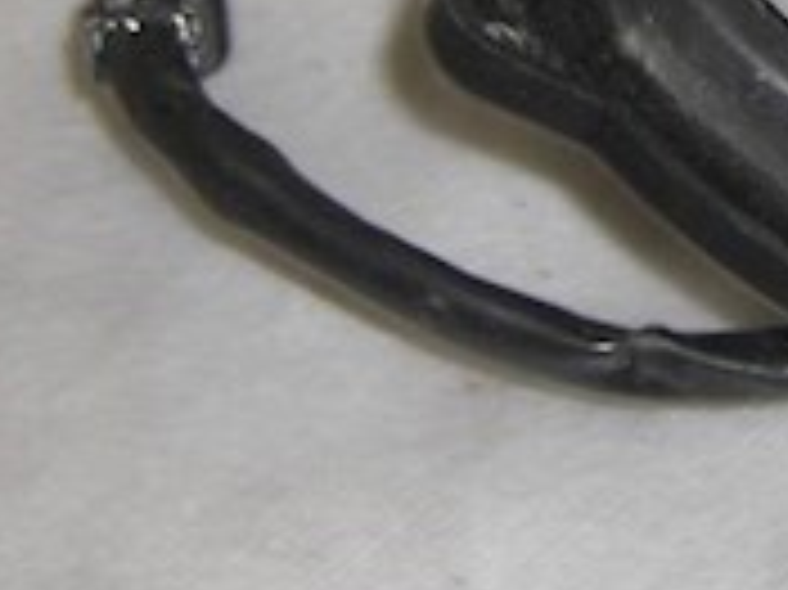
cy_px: -266
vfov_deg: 10.3
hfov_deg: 13.8
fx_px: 3162
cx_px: 959
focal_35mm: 139
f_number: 2.8
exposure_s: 1/60
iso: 80
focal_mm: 7.9
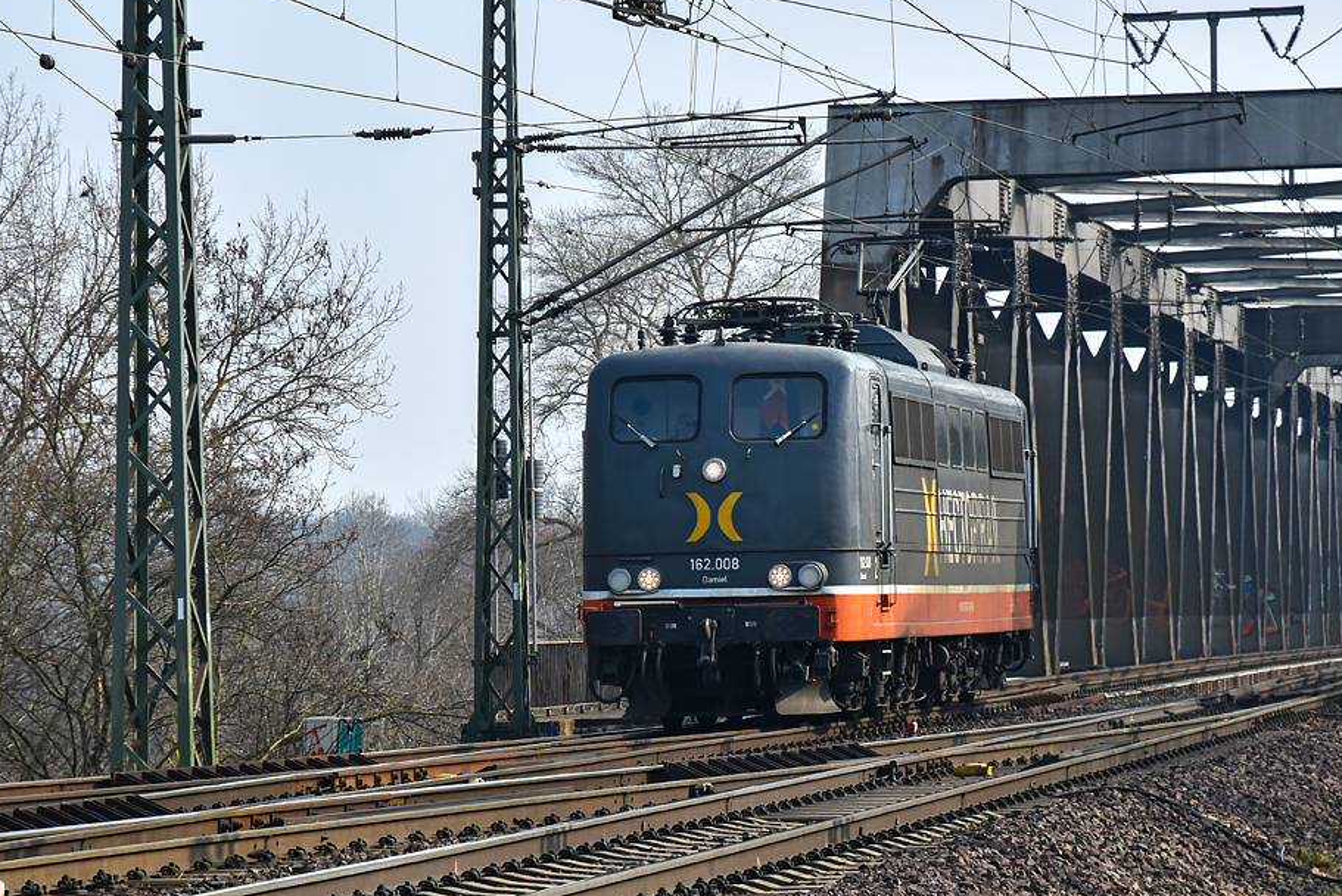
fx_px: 5891
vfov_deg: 8.7
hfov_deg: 13.0
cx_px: 707
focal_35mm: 158
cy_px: 547
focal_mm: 80
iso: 280
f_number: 8
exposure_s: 1/1000
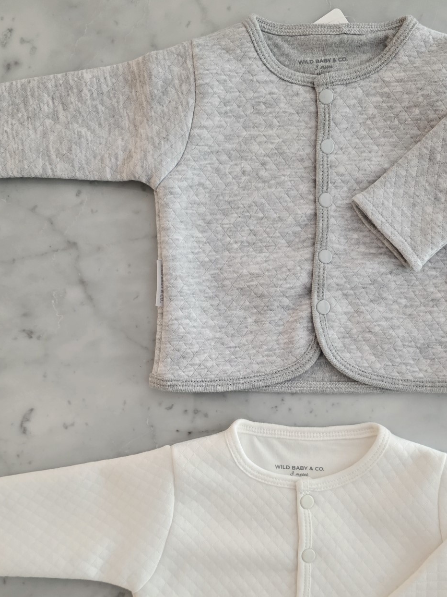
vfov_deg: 49.5
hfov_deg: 38.7
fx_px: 637
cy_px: 386
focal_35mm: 37
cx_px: 217
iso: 640
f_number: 1.7
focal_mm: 6.3
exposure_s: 1/101
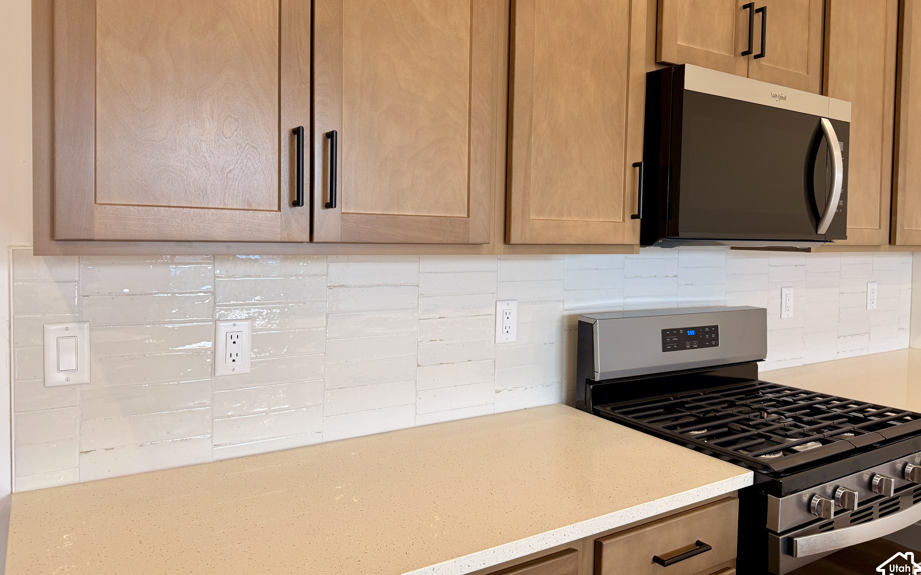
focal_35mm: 26
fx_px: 653
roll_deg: -0.8
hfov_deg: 70.4
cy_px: 254
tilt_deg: -2.8
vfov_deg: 47.5
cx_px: 466
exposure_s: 1/120
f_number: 1.78
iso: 125
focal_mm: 6.76
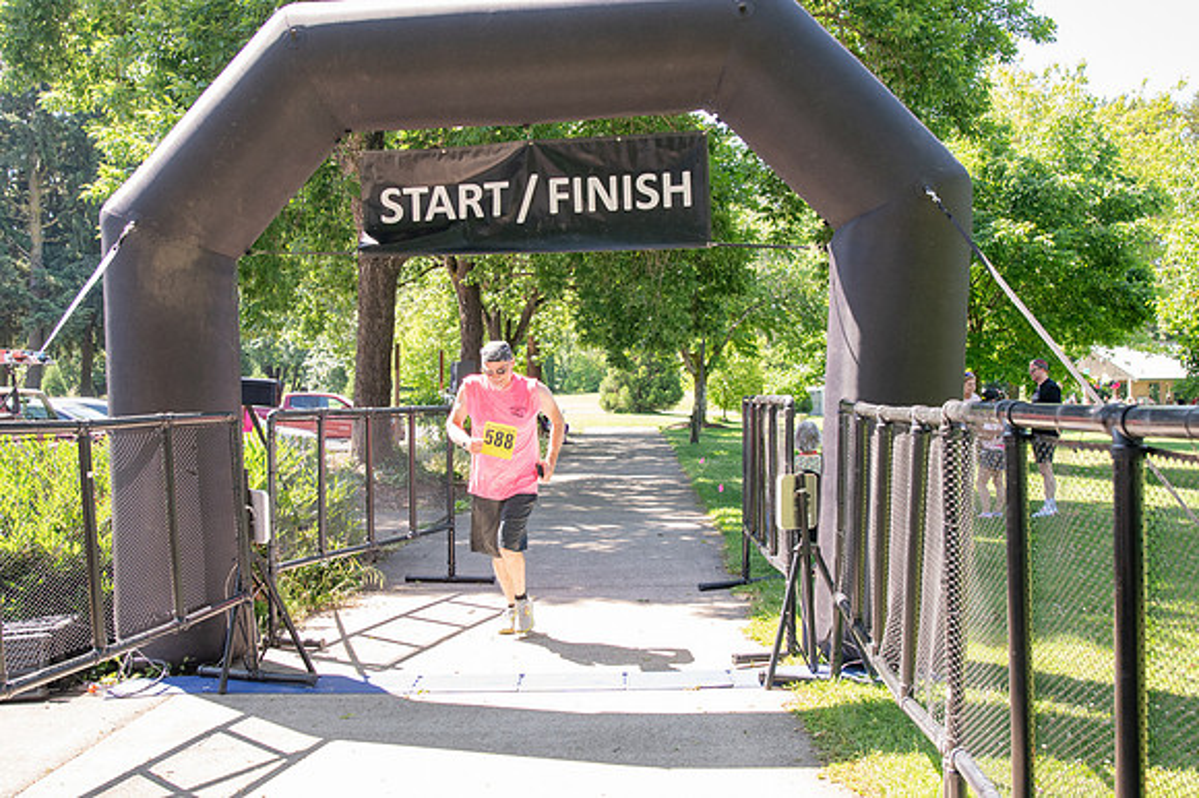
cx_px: 600
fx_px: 1198
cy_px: 399
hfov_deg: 53.2
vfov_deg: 36.8
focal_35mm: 36
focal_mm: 24
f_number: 4
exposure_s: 1/400
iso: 500
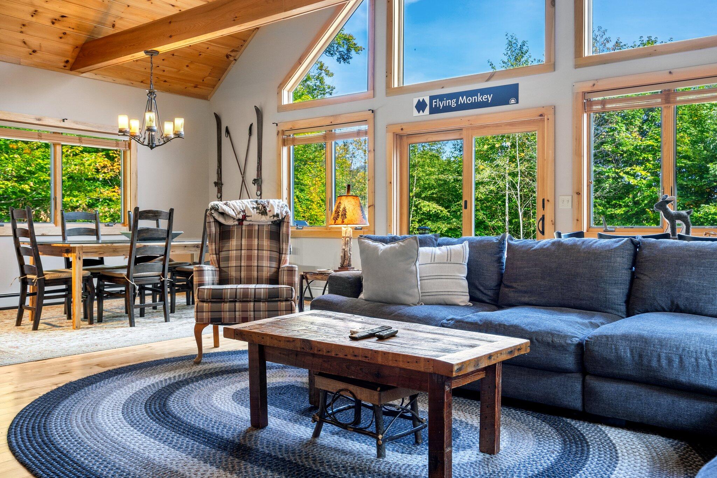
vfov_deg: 42.3
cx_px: 358
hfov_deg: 60.3
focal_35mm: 31
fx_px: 617
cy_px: 239
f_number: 9
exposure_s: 1/2
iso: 100
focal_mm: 31
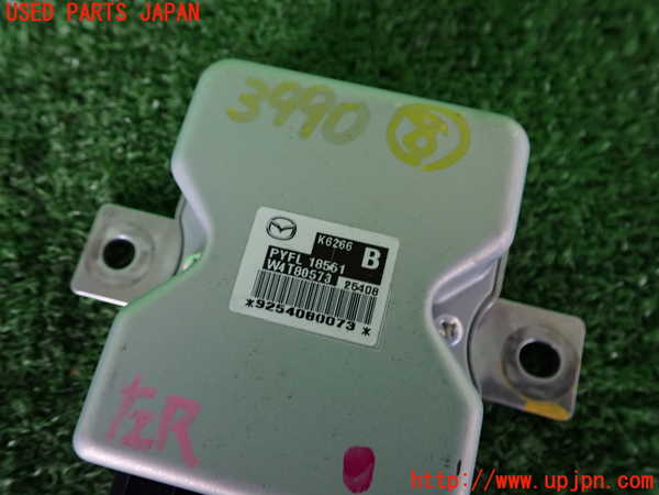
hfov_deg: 60.0
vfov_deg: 46.8
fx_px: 571
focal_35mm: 30
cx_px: 330
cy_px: 248
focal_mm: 5.4
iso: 250
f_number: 2.3
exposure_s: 1/30
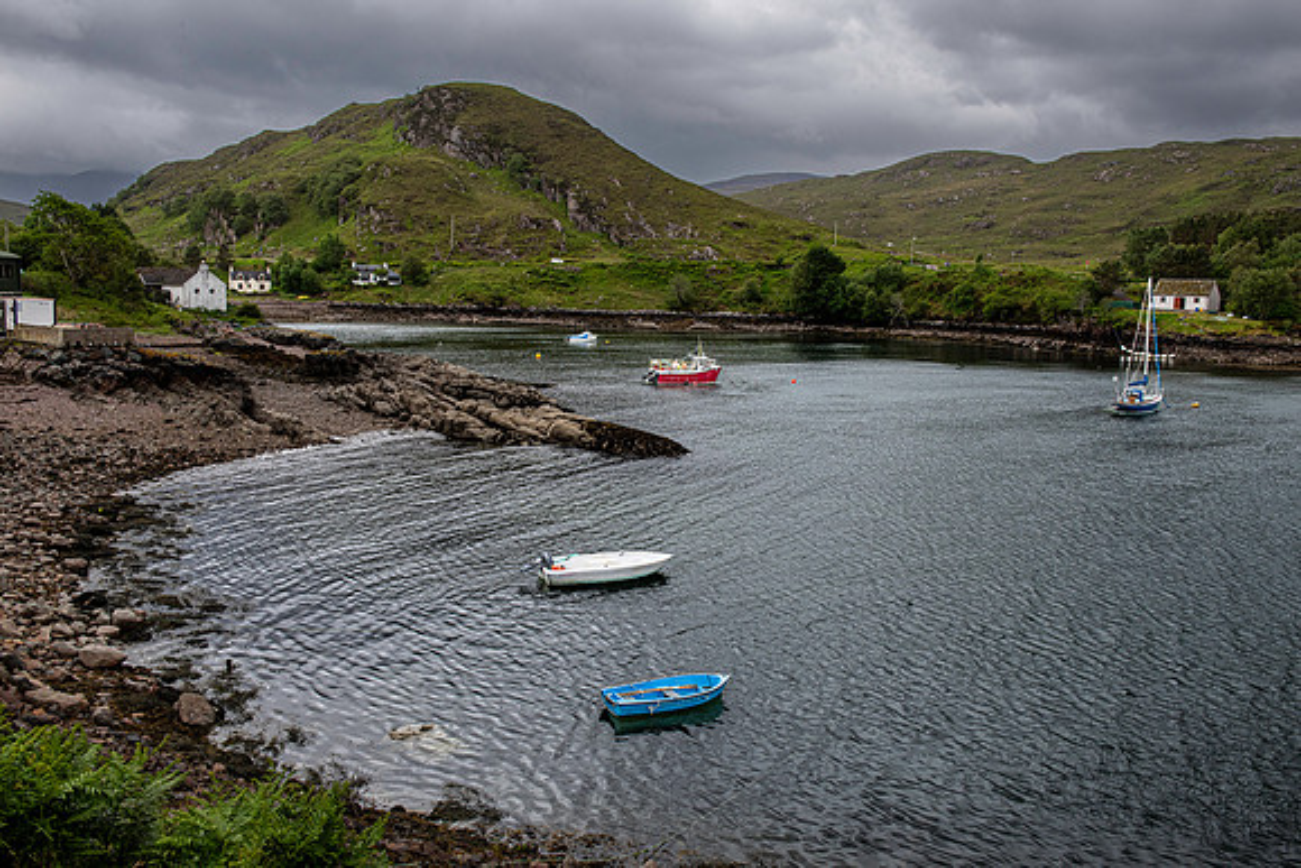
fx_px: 1121
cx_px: 650
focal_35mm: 31
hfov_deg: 60.3
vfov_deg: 42.3
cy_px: 434
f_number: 13
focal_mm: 31
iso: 450
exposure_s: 1/125
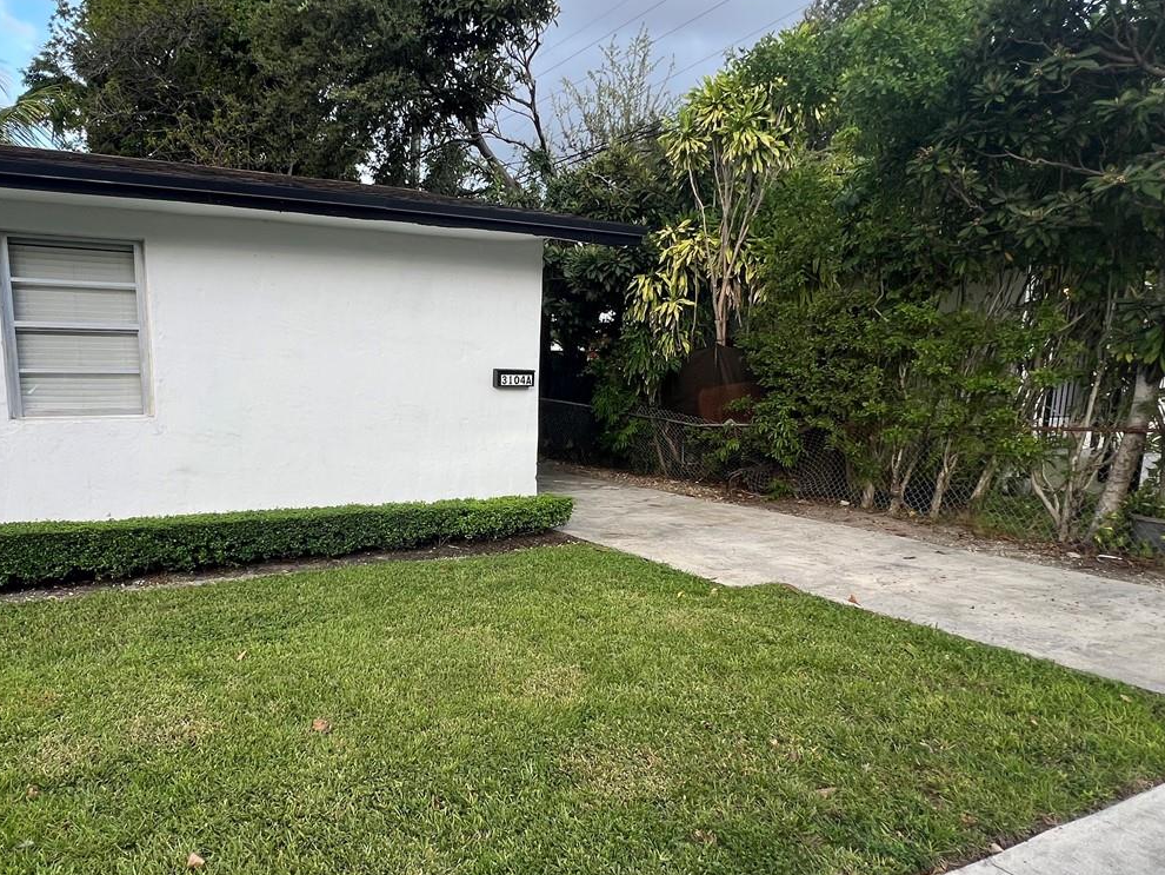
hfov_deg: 77.6
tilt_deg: -9.1
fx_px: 707
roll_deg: -0.8
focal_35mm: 21
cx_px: 440
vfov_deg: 63.2
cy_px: 499
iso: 32
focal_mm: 1.57
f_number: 1.8
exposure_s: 1/177
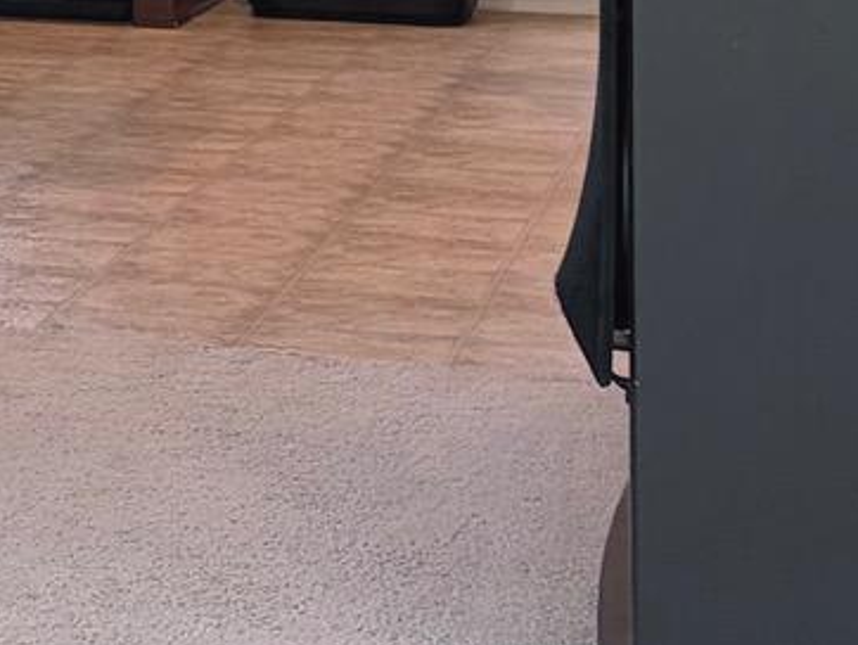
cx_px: -1064
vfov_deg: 9.6
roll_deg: +0.2
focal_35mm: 147
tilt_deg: +0.8
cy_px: -498
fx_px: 3646
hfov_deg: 11.5
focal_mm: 5.96
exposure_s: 1/120
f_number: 1.6
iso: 200
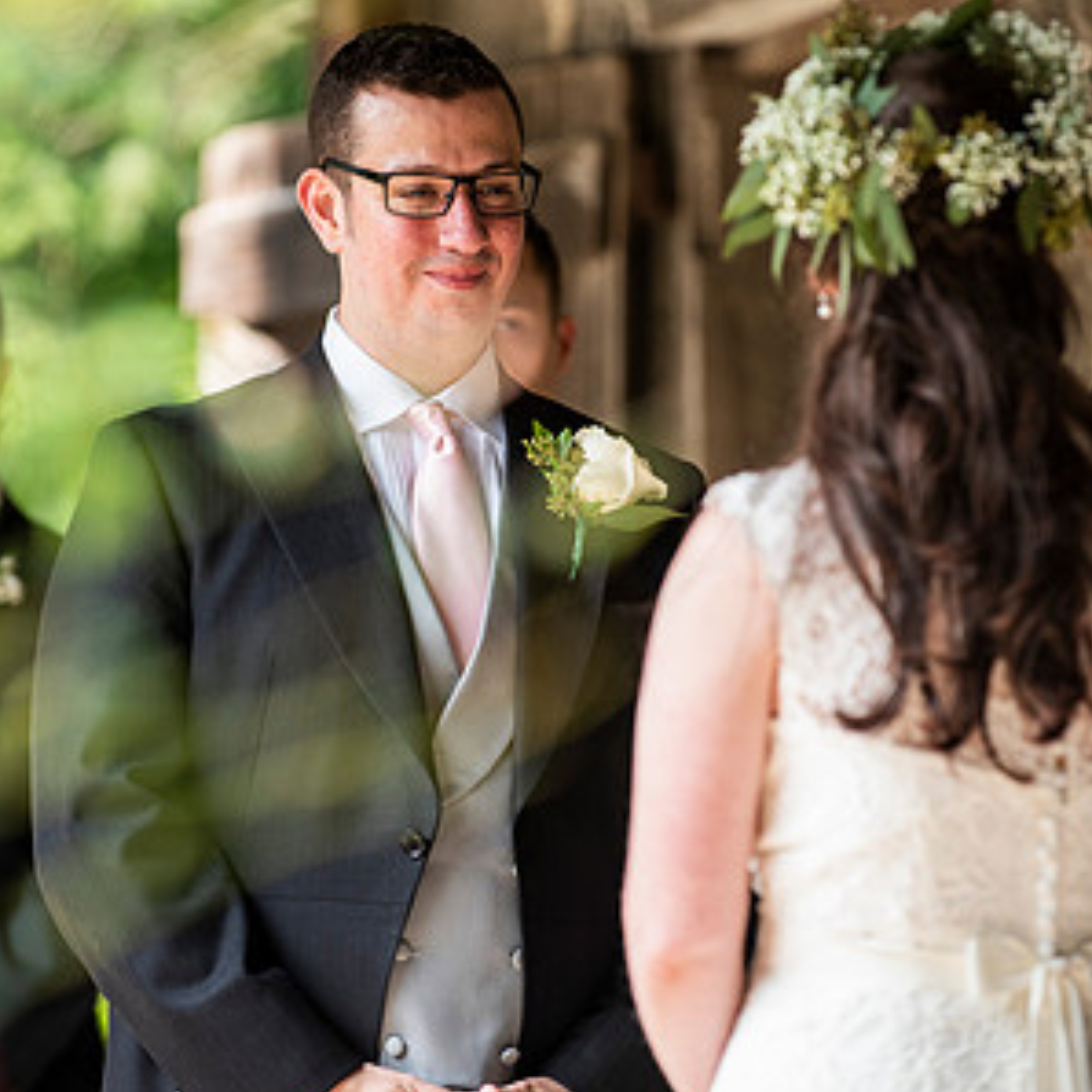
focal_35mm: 257
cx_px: 546
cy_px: 436
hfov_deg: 6.8
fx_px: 9172
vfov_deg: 6.8
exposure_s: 1/400
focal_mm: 200
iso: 400
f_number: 3.5
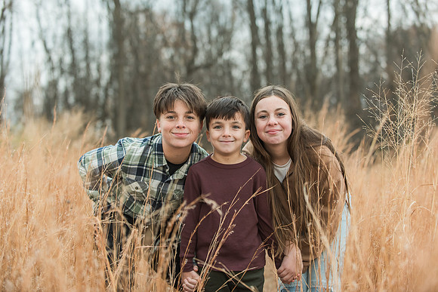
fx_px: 992
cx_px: 220
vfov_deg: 16.8
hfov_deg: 24.9
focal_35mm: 82
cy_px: 143
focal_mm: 80
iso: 1000
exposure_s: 1/160
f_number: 3.5
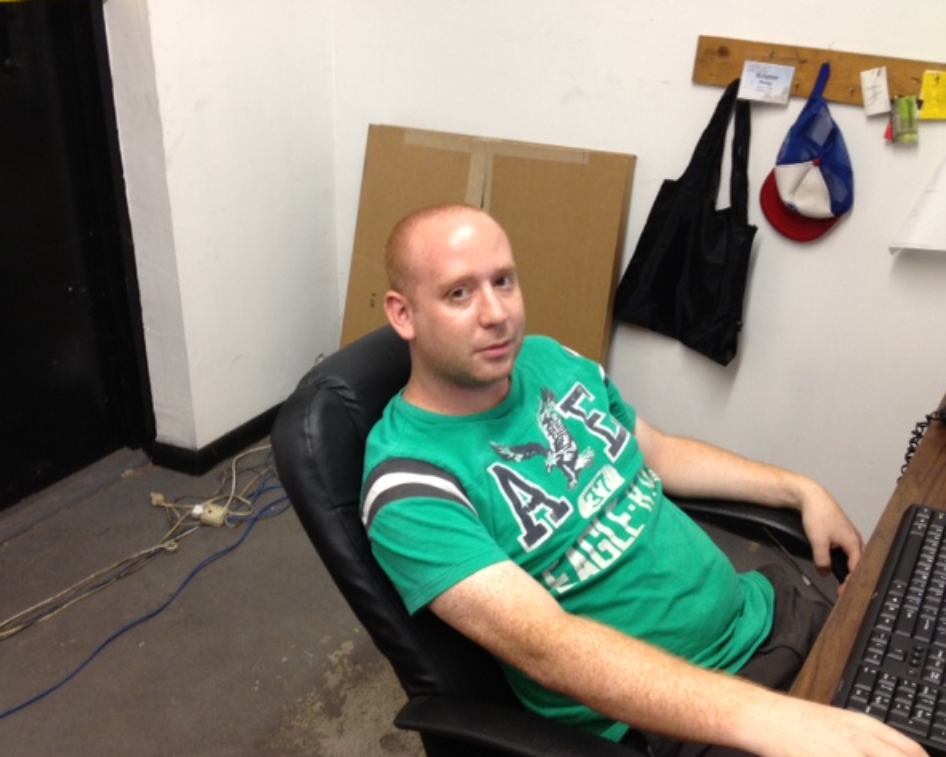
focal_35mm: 37
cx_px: 442
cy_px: 378
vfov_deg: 40.1
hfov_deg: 49.0
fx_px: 1036
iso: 125
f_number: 2.4
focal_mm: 4.28
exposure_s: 1/20
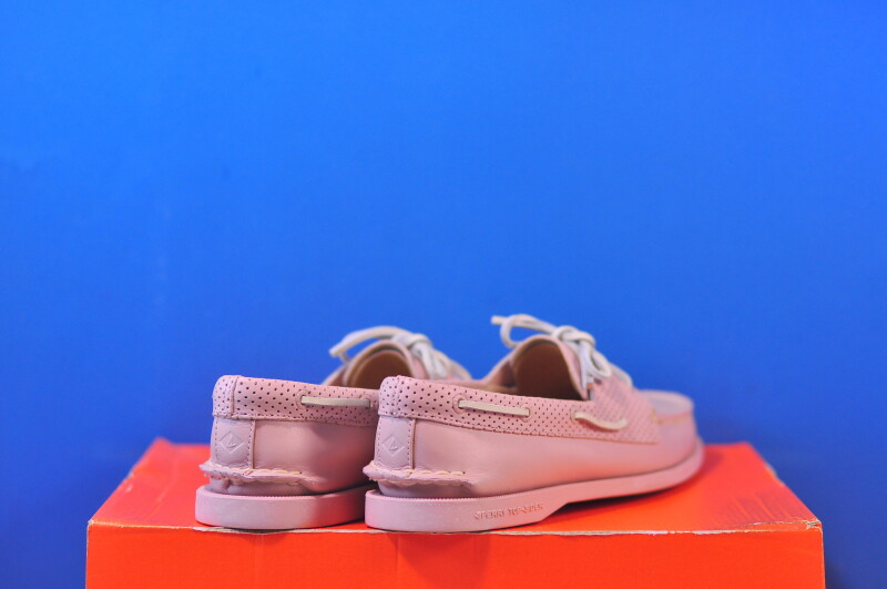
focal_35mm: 75
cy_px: 294
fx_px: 1845
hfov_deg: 27.0
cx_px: 444
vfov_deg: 18.1
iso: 250
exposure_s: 1/320
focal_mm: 50
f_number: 2.2
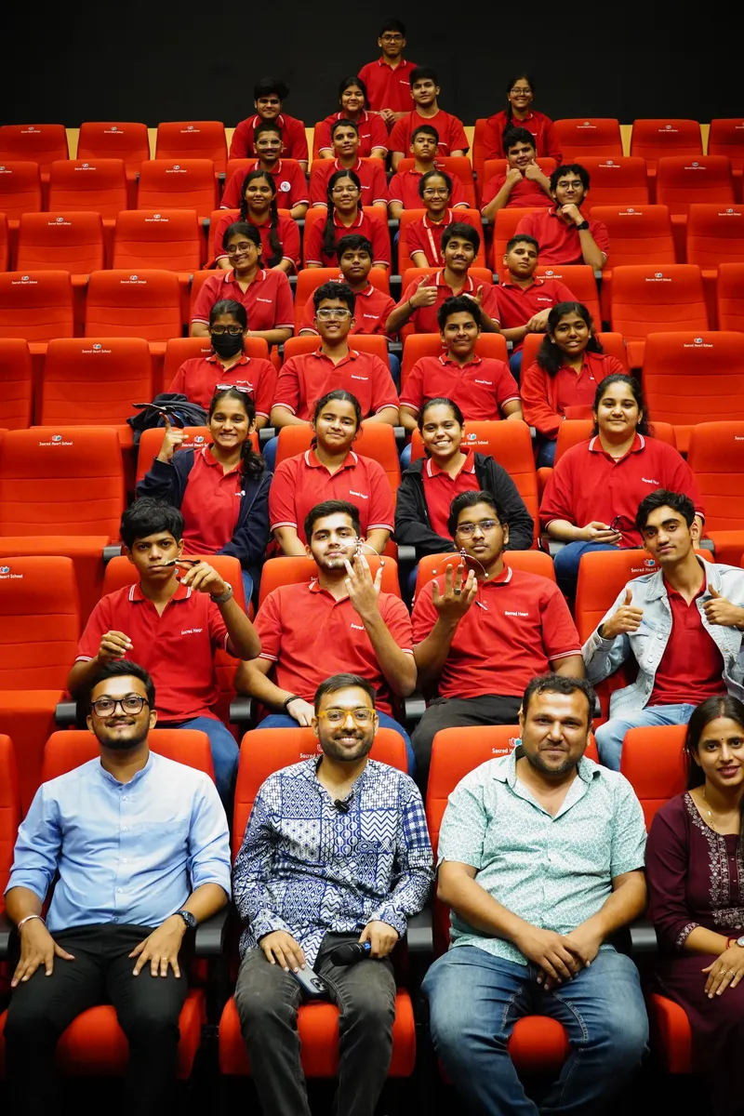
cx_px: 372
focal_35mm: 52
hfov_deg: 26.0
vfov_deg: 38.2
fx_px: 1612
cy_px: 558
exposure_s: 1/60
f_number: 4.5
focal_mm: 35
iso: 5000
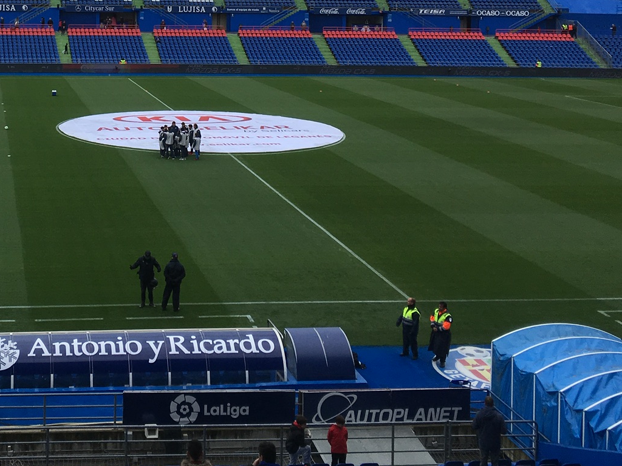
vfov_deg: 24.2
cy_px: 5
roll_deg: -0.6
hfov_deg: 31.9
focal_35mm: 58
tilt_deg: -0.8
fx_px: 1042
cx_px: 85
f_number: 2.2
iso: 25
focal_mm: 4.15
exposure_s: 1/1350
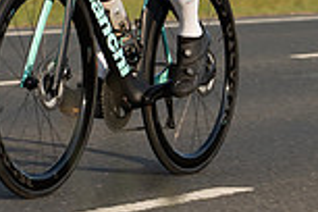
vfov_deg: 4.3
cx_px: 126
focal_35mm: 318
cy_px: -55
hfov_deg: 6.5
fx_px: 2809
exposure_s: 1/640
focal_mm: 74
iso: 125
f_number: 4
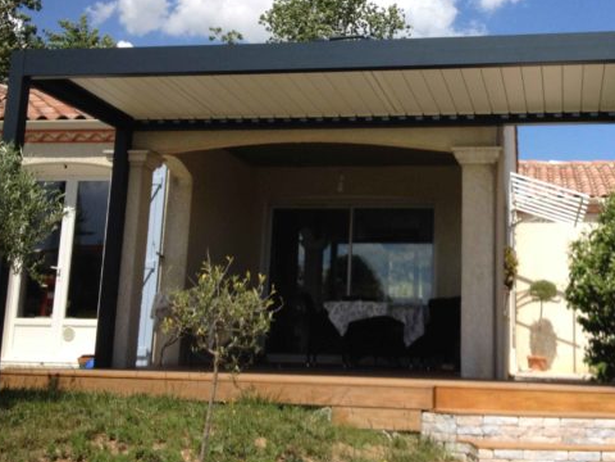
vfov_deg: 26.0
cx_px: 393
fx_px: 995
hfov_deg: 34.1
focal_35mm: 56
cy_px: 151
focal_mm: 4.28
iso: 50
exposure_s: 1/1314
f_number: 2.4
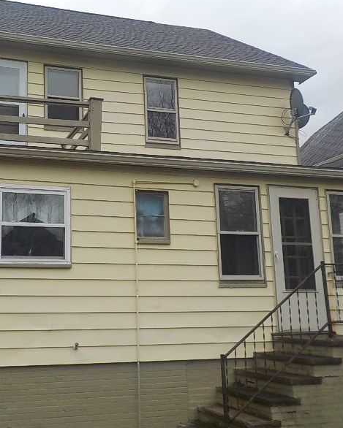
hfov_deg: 36.8
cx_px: 105
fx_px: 507
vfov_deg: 45.8
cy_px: 215
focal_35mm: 40
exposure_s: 1/800
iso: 125
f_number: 3.3
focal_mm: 4.1
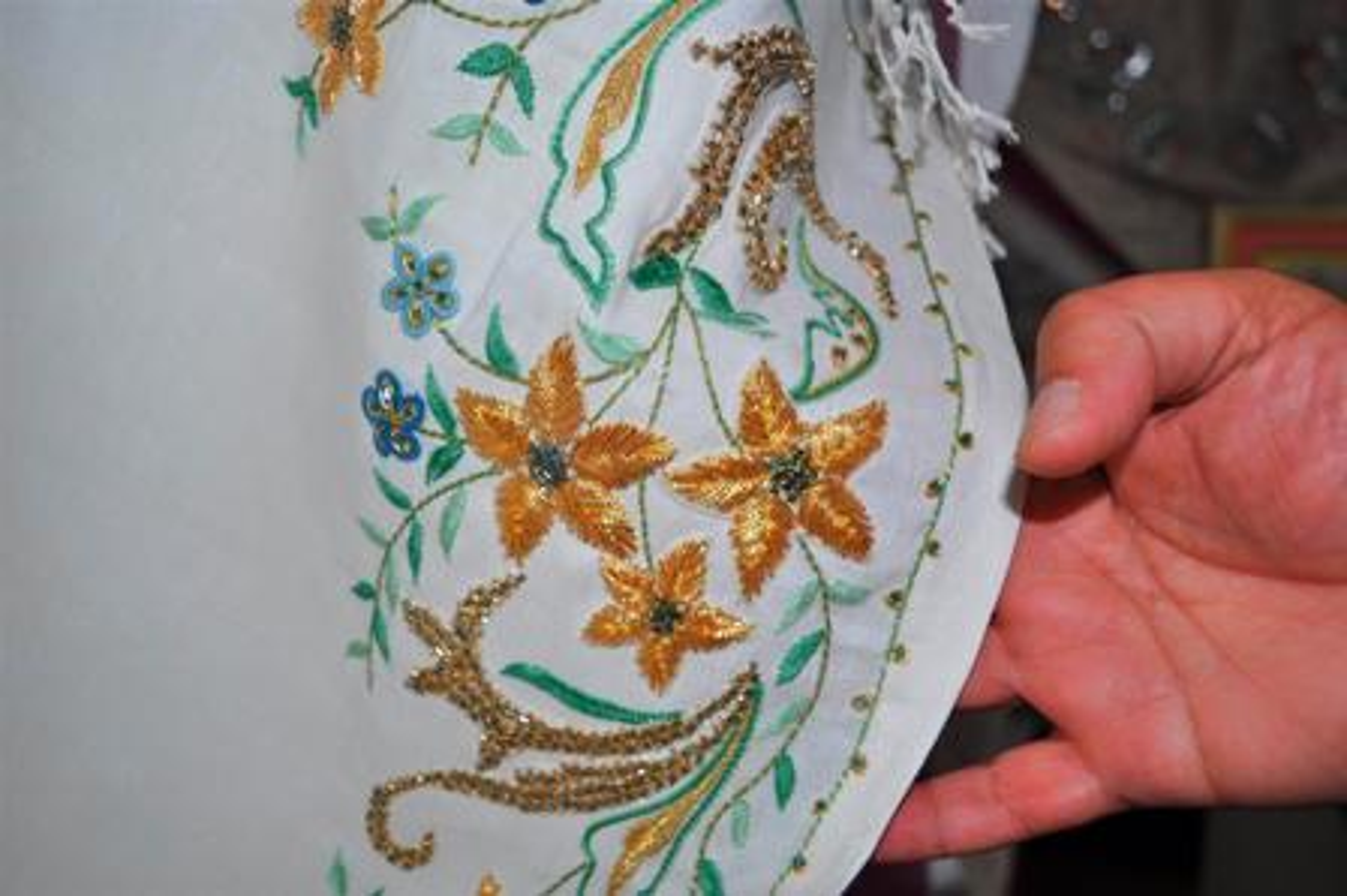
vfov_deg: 43.5
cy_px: 448
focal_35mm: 30
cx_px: 674
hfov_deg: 62.0
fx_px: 1122
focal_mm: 20
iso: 200
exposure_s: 1/60
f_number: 3.8
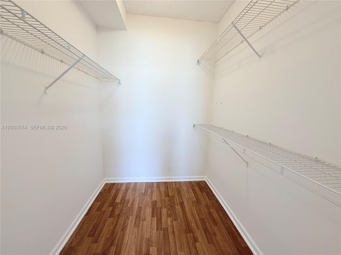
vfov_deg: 85.7
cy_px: 128
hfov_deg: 102.1
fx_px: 138
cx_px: 170
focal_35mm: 14
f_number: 2.2
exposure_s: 1/121
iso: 200
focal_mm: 2.22
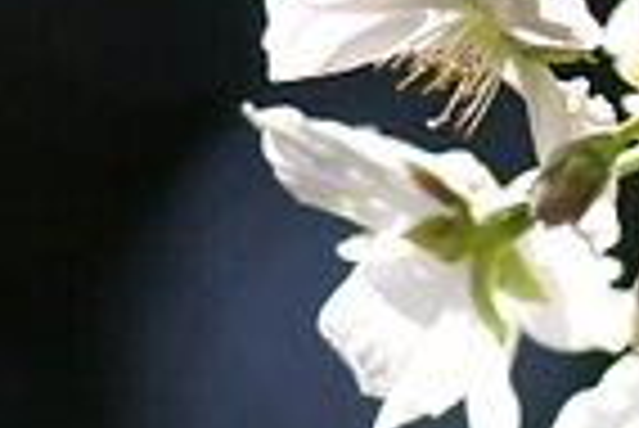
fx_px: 21126
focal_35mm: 1189
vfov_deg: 1.2
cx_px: 752
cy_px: 59
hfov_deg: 1.7
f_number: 5.6
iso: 200
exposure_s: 1/1000
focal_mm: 220
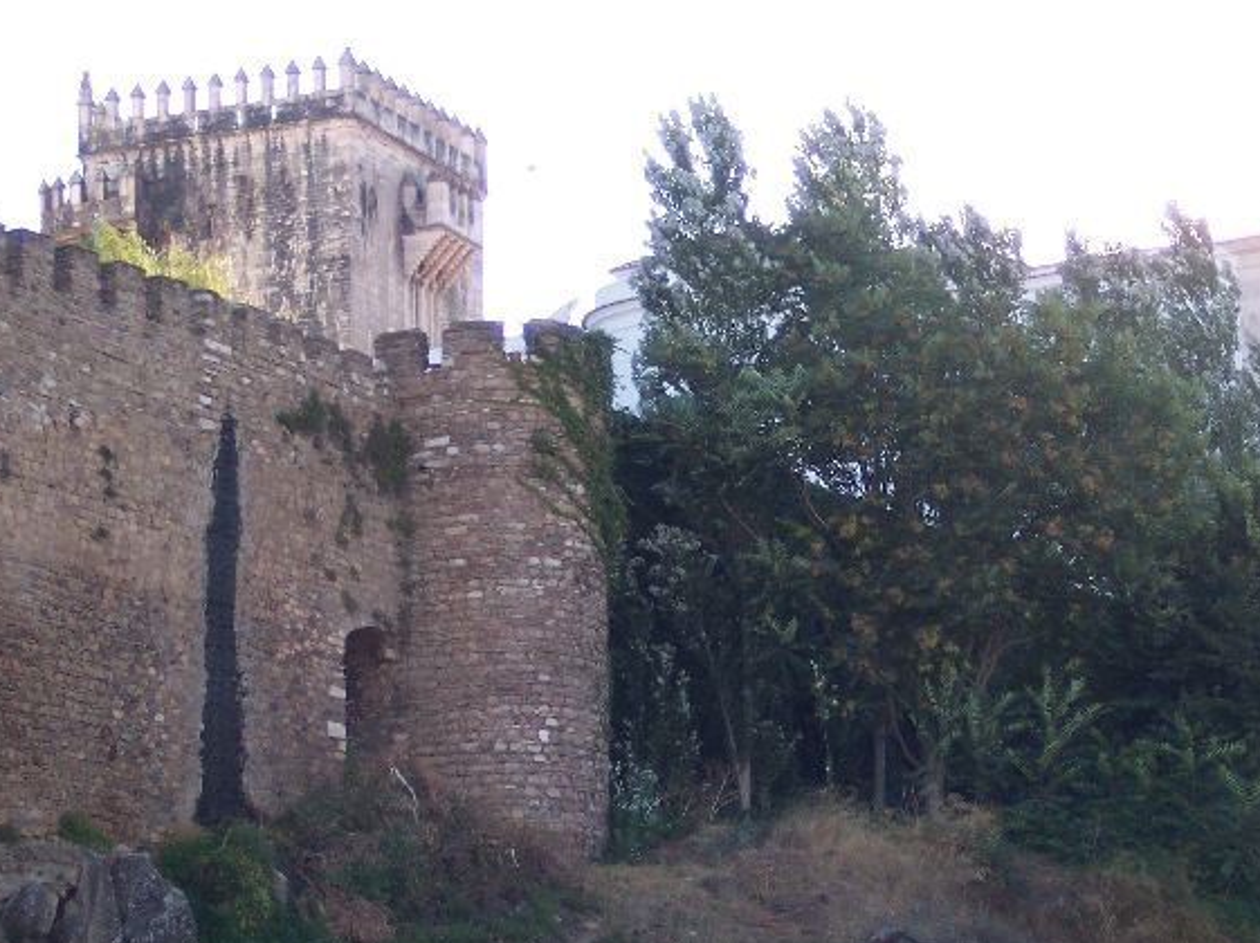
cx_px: 883
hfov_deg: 15.5
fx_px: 4620
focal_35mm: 127
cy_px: 424
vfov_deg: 11.7
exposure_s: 1/250
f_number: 4.1
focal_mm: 18.7
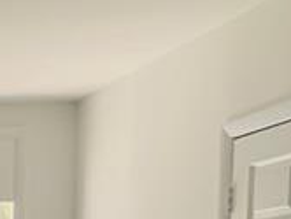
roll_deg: +1.2
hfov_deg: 12.5
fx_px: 1052
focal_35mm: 125
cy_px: 412
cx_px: -394
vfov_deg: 11.0
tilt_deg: -3.3
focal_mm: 4.25
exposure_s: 1/125
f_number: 1.8
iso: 25
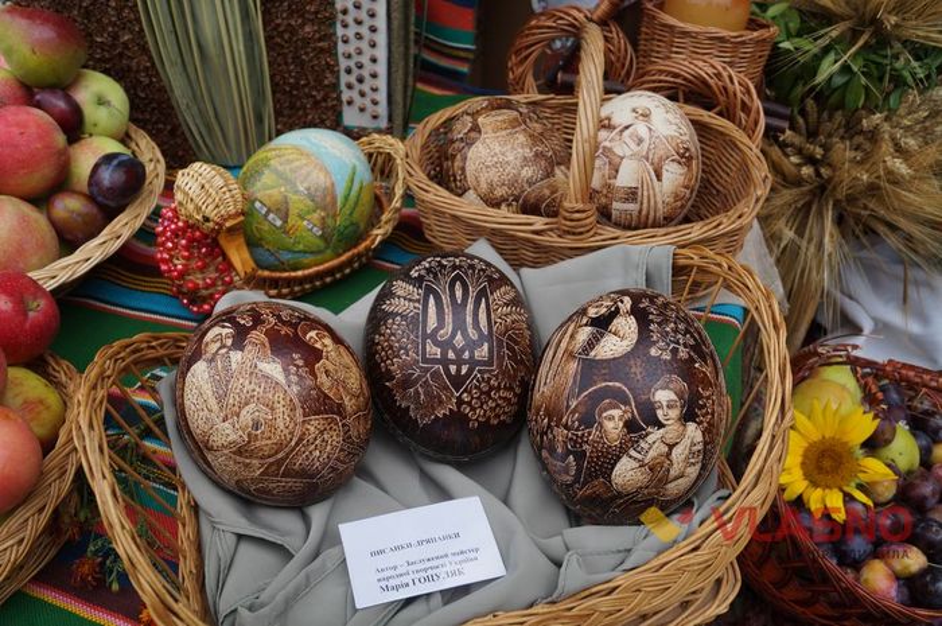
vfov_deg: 43.5
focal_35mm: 30
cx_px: 471
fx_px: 784
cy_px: 313
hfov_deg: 62.0
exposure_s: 1/250
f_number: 5
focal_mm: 20
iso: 100
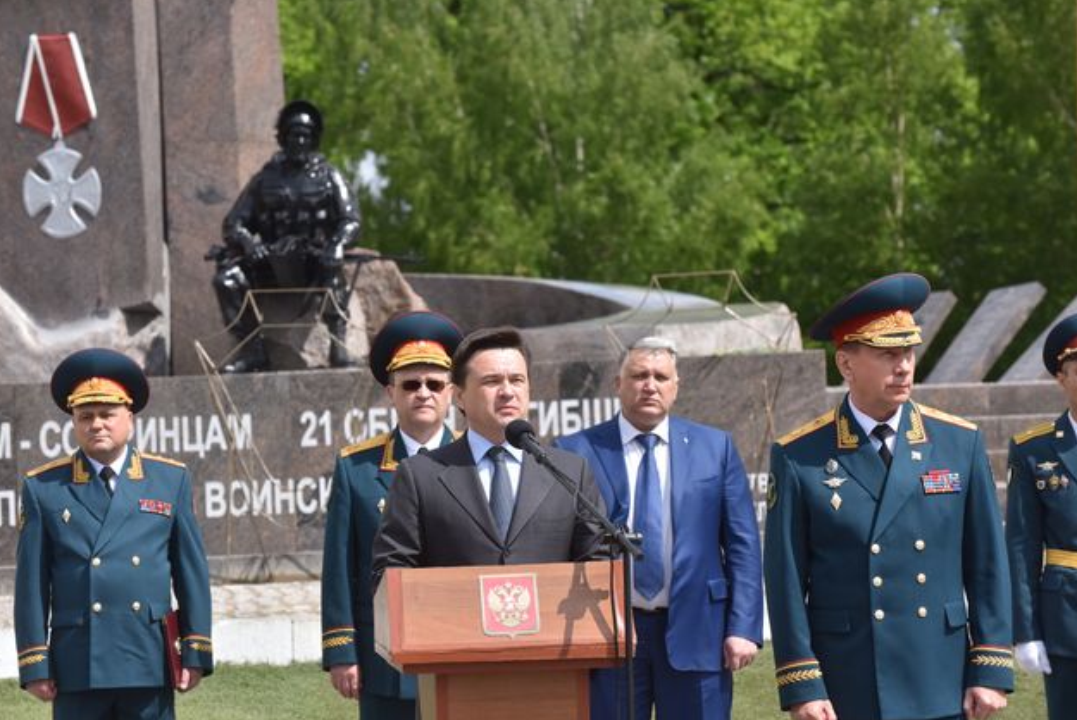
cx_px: 479
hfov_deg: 16.4
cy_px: 391
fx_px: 3743
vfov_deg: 11.0
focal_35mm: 125
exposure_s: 1/2500
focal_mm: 112
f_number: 6.3
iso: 500
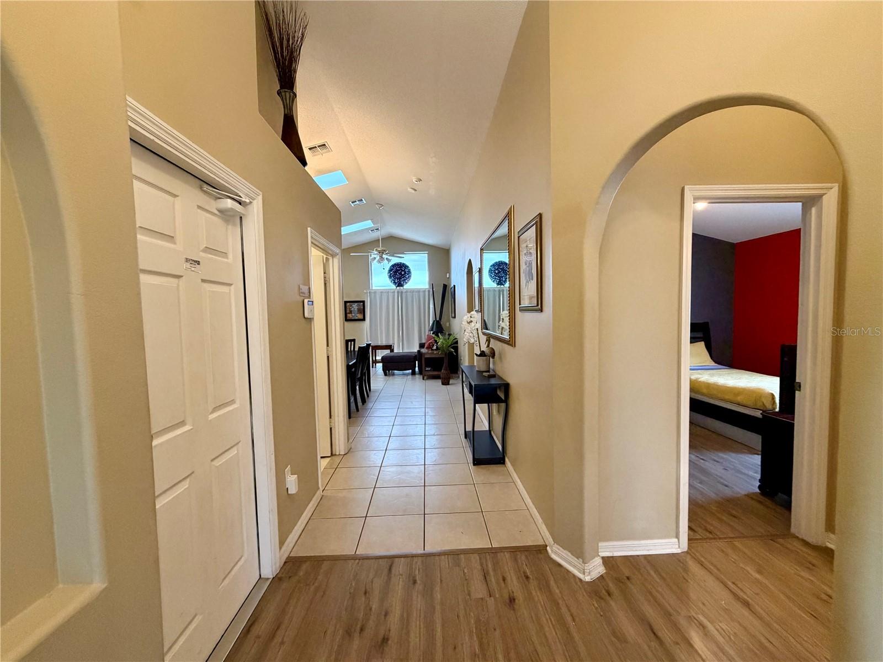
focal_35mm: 14
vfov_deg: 85.7
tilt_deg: -3.0
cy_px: 331
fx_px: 357
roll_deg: +2.0
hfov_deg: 102.1
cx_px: 442
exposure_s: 1/60
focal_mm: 2.22
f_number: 2.2
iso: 400
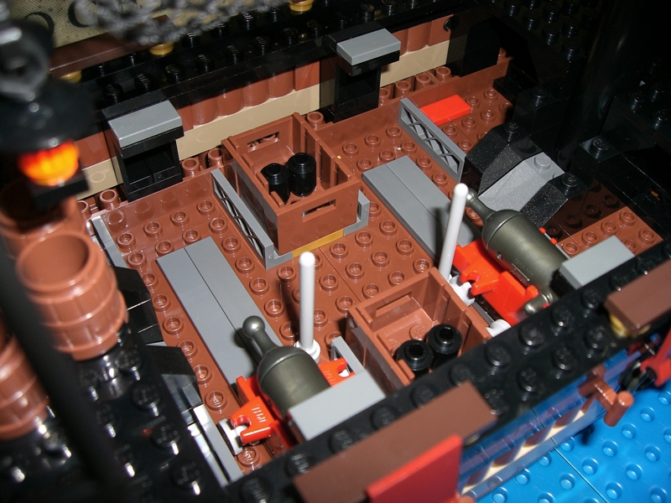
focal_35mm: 38
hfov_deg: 49.0
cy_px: 252
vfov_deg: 37.7
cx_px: 336
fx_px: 737
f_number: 2.7
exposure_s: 1/60
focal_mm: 6.2
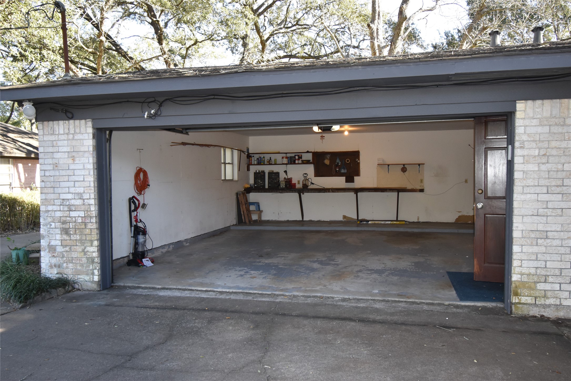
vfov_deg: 43.6
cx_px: 286
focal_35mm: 30
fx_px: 476
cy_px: 190
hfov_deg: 61.9
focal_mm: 20
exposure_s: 1/200
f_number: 5.6
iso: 800
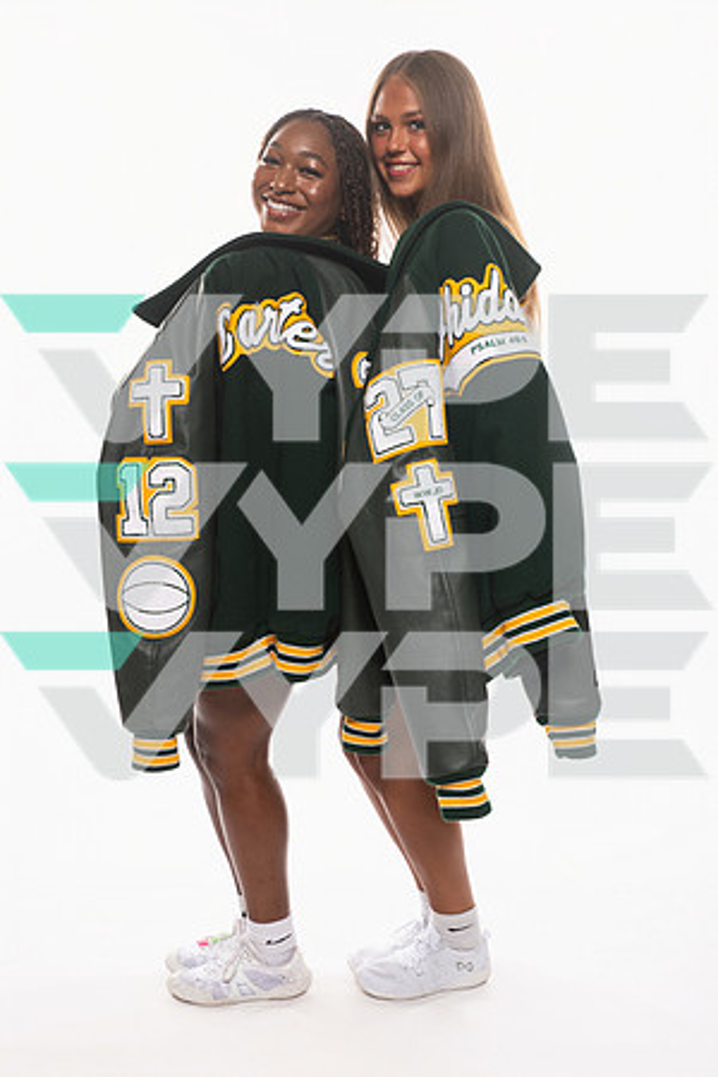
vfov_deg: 41.1
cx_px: 359
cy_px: 538
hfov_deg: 28.1
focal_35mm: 48
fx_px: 1436
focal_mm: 48
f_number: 7.1
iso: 640
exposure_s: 1/400
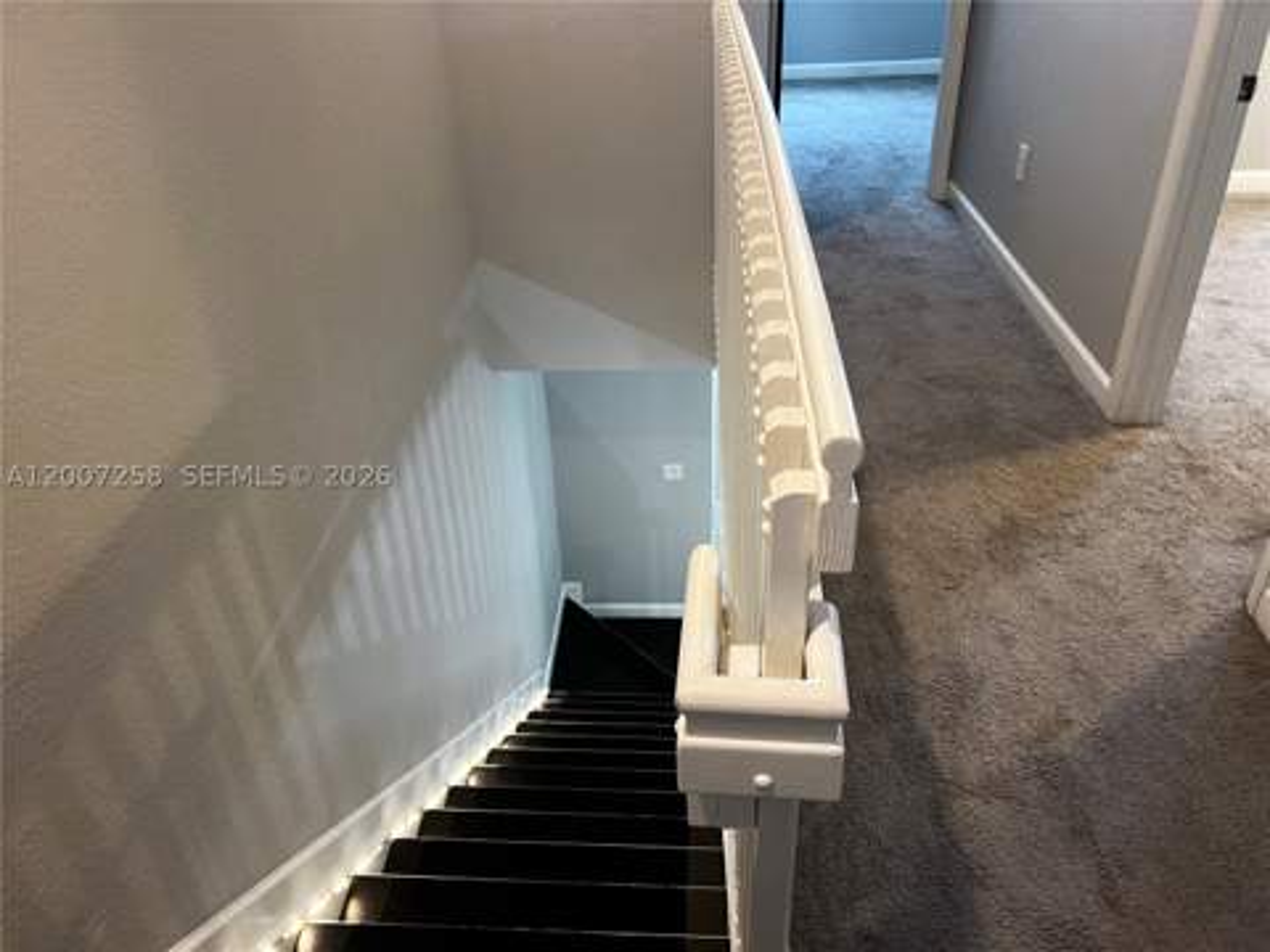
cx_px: 635
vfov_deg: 53.1
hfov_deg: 67.3
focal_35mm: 26
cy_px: 476
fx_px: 954
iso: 160
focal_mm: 5.7
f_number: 1.5
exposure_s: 1/60
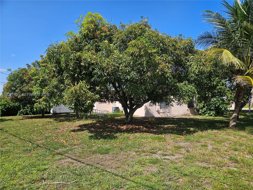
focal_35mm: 23
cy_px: 95
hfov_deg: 73.9
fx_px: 168
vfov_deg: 58.9
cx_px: 126
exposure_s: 1/1476
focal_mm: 5.4
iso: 25
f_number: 1.8
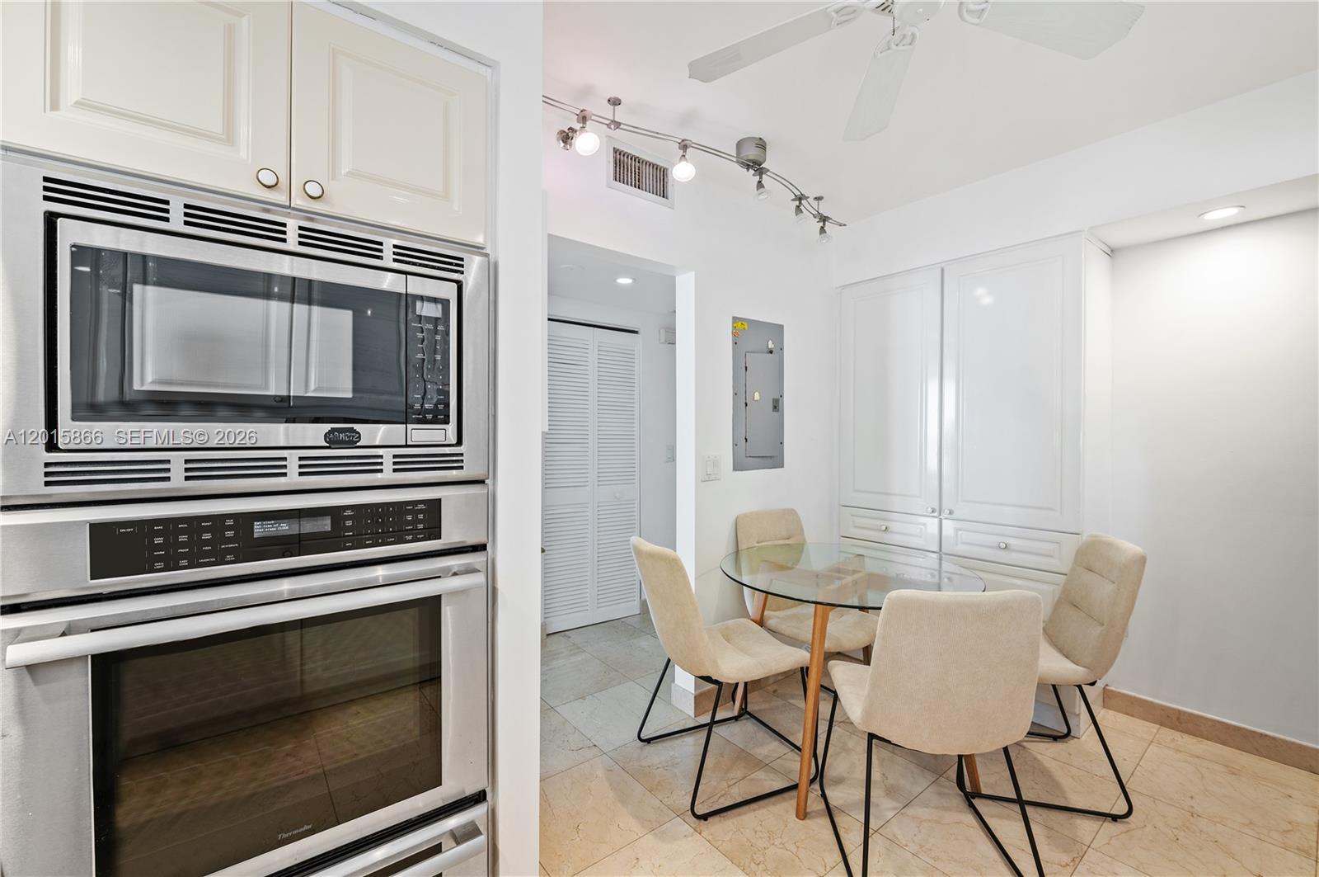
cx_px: 660
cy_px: 438
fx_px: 549
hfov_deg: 100.5
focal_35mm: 15
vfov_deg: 77.2
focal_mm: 15
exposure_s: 1/2
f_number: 8
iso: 200
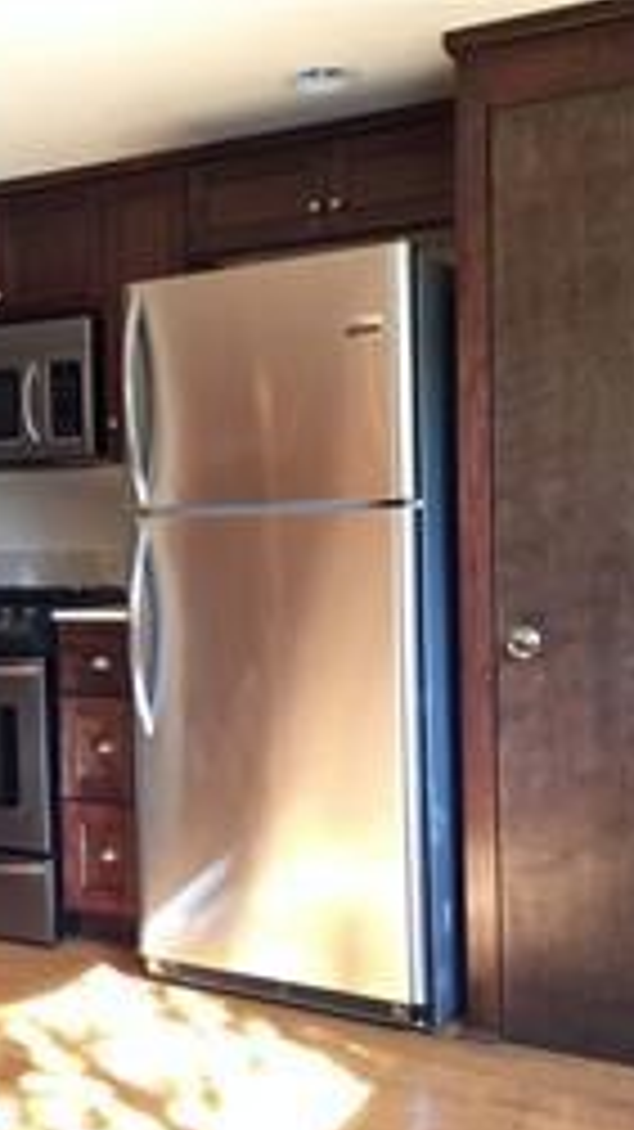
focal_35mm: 43
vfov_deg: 47.4
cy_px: 572
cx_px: 128
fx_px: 1286
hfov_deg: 27.2
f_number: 2.2
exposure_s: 1/15
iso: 50
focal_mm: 4.15
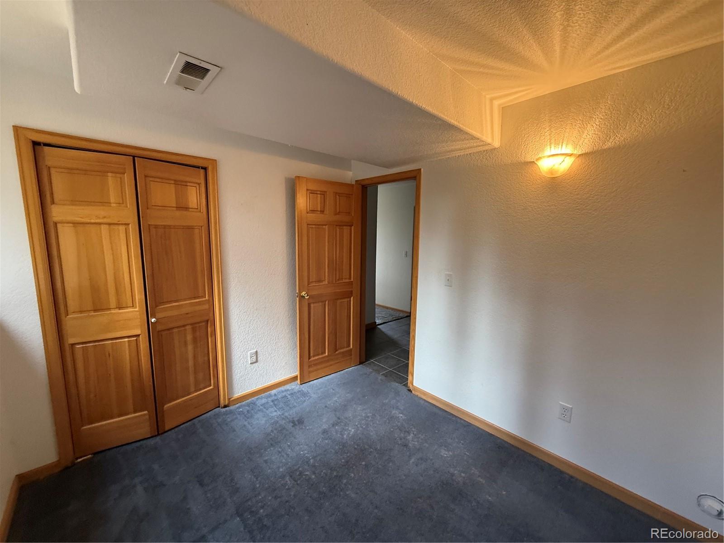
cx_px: 362
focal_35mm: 14
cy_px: 272
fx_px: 293
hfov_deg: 102.1
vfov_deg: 85.7
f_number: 2.2
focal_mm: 2.22
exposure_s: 1/60
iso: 250
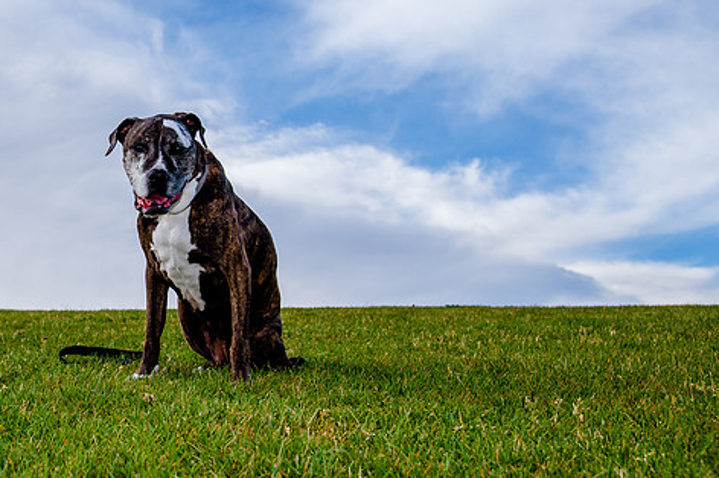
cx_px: 96
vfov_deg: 21.9
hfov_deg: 31.2
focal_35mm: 62
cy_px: 203
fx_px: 1237
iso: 200
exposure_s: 1/500
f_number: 5.6
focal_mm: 32
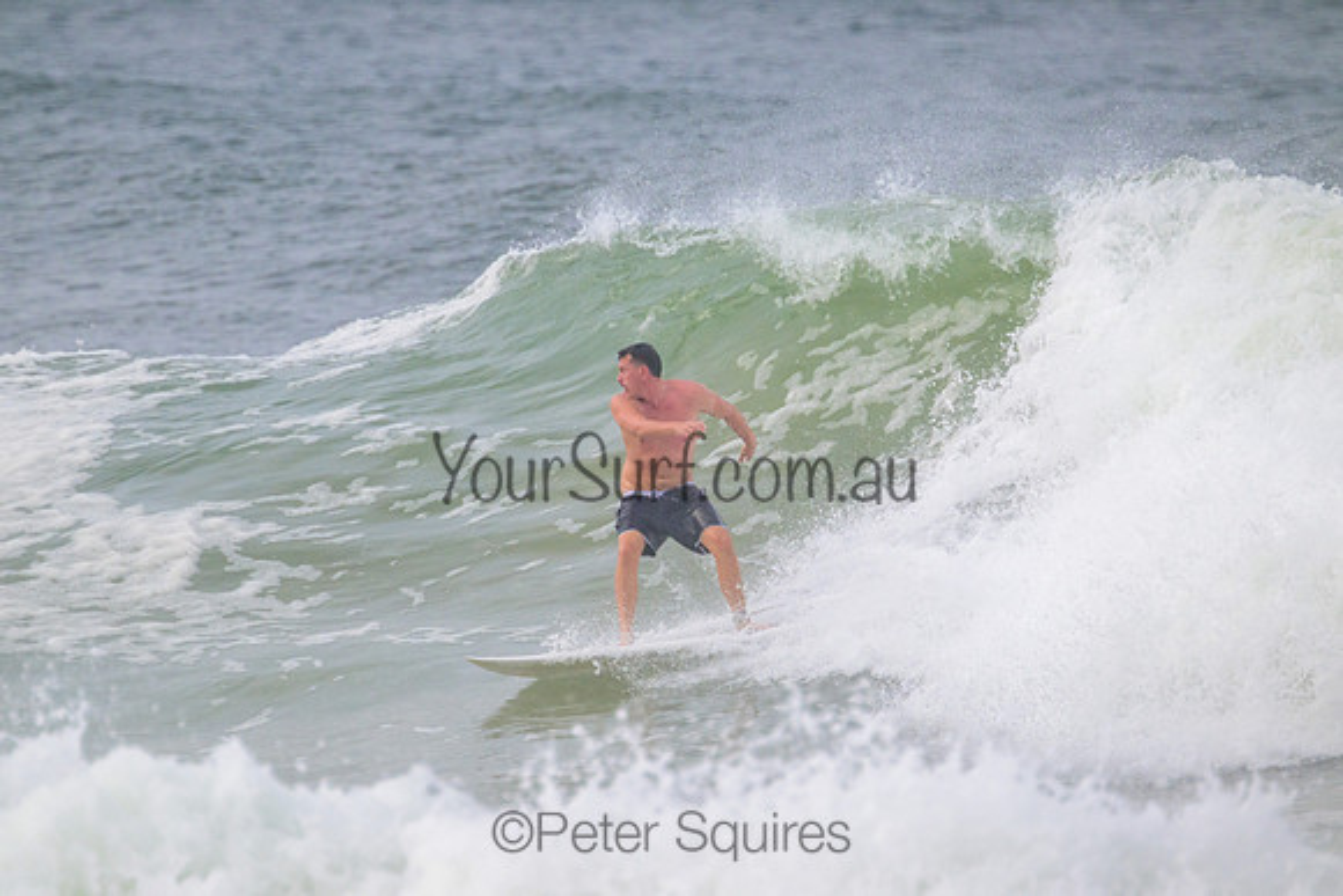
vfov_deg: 1.7
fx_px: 29850
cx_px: 672
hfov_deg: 2.6
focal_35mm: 800
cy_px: 448
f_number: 11
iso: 1400
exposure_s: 1/2000
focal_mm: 800
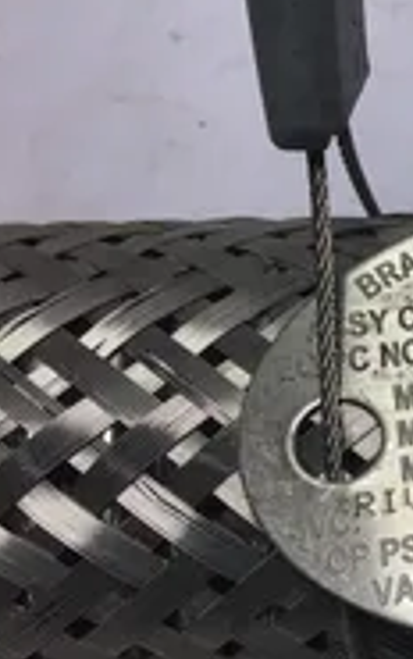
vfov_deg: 28.9
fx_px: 1276
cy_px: 370
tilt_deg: -62.8
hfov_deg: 16.3
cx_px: 676
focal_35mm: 71
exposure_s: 1/291
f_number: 2.4
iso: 25
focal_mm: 3.3
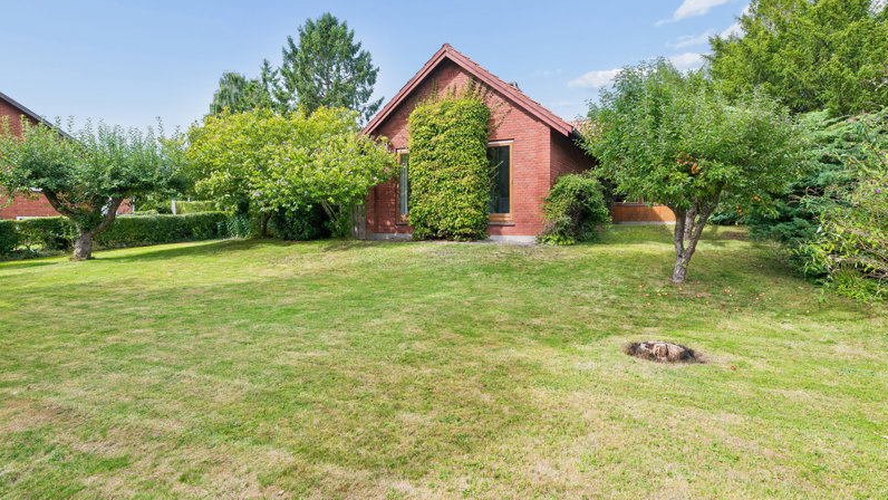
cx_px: 445
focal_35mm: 20
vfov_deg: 55.7
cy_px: 216
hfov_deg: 86.6
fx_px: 471
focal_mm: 19
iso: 250
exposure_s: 1/100
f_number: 10
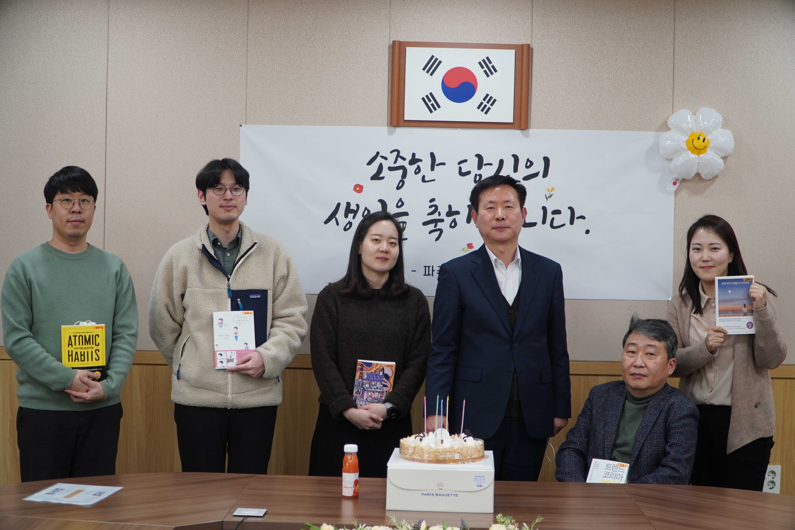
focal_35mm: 52
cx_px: 398
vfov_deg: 25.8
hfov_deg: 37.9
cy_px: 265
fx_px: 1159
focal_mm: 35
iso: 320
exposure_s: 1/60
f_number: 4
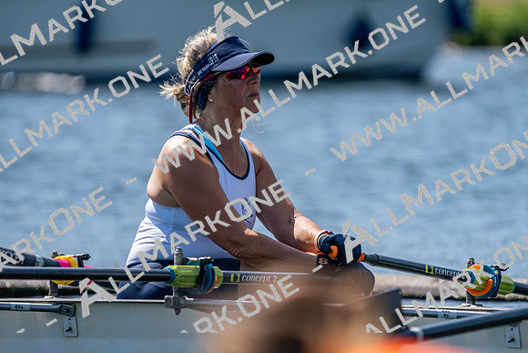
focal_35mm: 559
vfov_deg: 2.5
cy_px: 176
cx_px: 264
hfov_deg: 3.7
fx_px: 8200
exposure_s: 1/2000
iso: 320
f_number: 6.3
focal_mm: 559
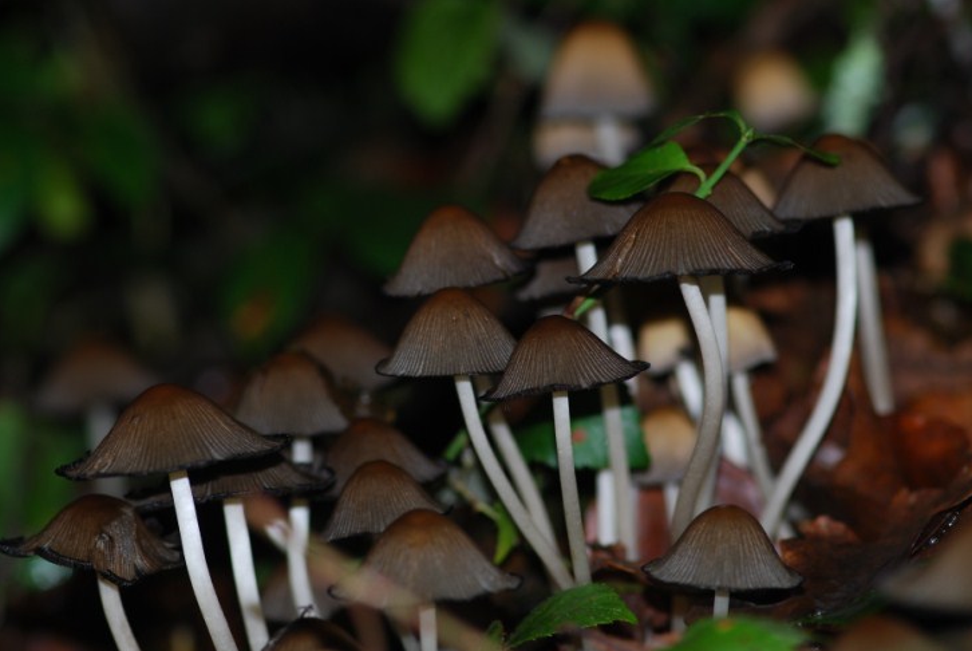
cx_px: 447
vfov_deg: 7.9
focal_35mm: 174
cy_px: 313
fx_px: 4691
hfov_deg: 11.8
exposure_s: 1/125
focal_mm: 105
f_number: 4
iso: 100
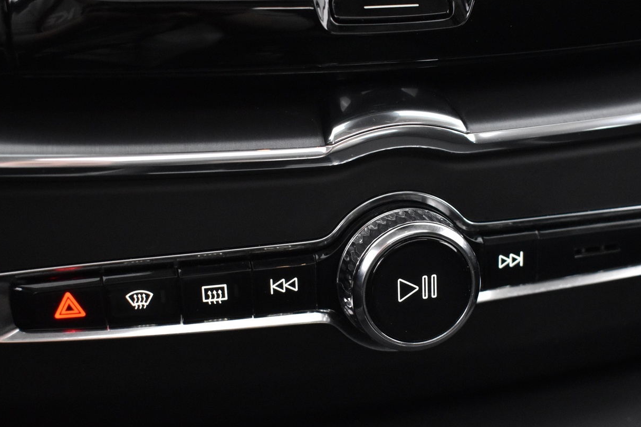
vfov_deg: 22.6
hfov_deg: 33.4
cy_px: 273
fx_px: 1068
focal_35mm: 60
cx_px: 361
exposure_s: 1/20
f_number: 4.2
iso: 3200
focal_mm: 30
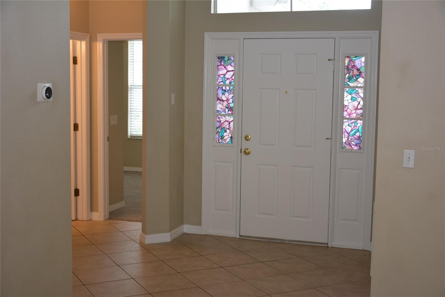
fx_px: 631
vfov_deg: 26.5
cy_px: 148
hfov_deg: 38.9
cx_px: 222
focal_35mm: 51
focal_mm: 34
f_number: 4.2
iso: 320
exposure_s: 1/60
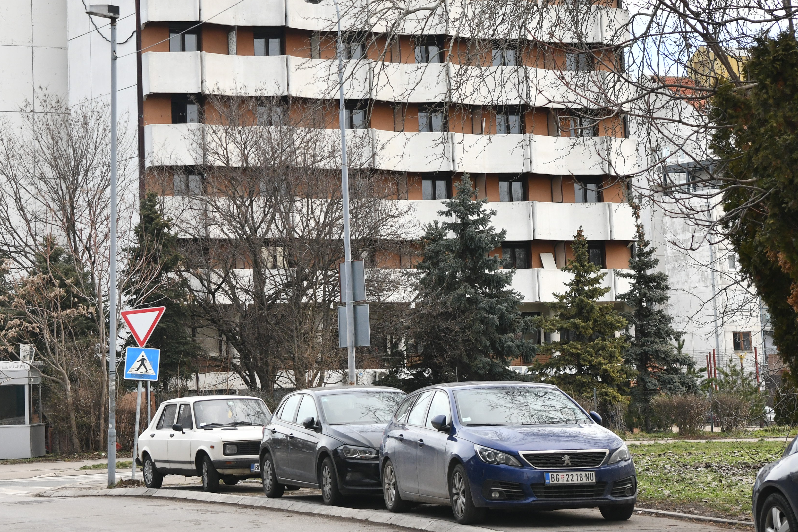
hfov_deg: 20.7
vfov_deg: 13.9
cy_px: 100
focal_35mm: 98
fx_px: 2172
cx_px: 237
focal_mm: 52
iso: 640
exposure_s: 1/1250
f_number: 5
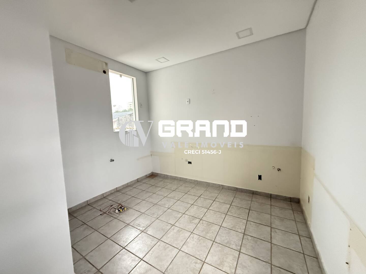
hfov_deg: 102.1
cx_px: 183
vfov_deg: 85.7
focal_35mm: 14
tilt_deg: -2.6
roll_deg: +1.8
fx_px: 148
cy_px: 137
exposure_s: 1/60
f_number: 2.2
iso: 640
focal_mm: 2.22
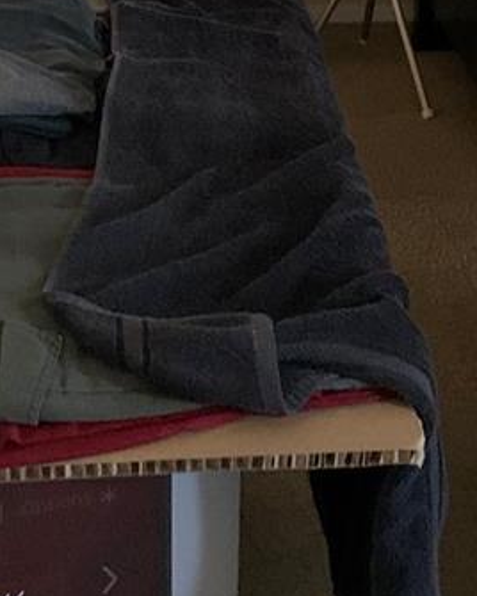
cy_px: -263
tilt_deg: -13.5
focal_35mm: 91
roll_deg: -2.6
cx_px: 285
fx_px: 1606
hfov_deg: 16.9
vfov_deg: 18.8
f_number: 1.8
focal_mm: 4.25
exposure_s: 1/25
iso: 800
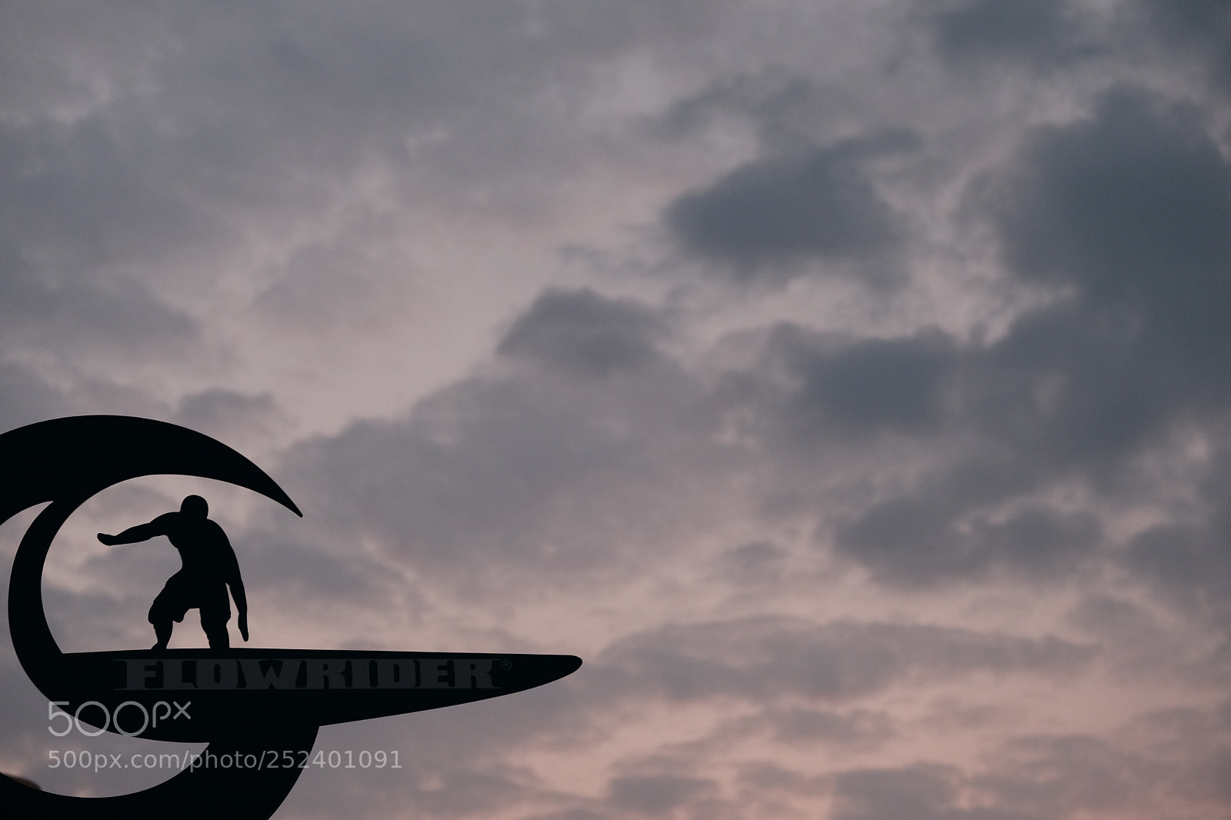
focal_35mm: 83
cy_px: 410
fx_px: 2837
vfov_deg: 16.4
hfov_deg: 24.5
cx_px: 616
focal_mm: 55
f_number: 4
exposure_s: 1/500
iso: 800
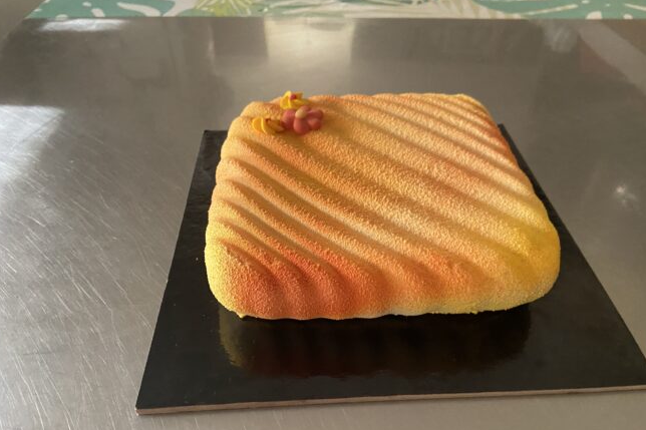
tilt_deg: -43.0
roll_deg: -1.4
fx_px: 502
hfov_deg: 65.5
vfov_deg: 46.3
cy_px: 244
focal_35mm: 28
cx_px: 326
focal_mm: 4.25
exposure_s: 1/56
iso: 500
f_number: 1.8
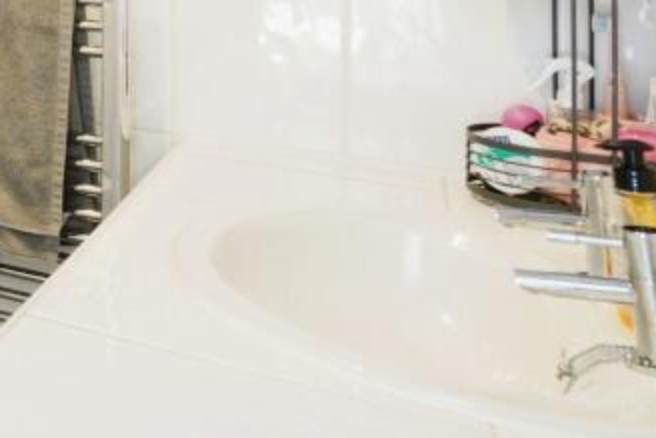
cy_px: -117
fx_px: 911
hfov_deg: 28.7
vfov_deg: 24.0
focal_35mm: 50
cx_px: -278
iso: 800
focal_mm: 16
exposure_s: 1/15
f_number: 9
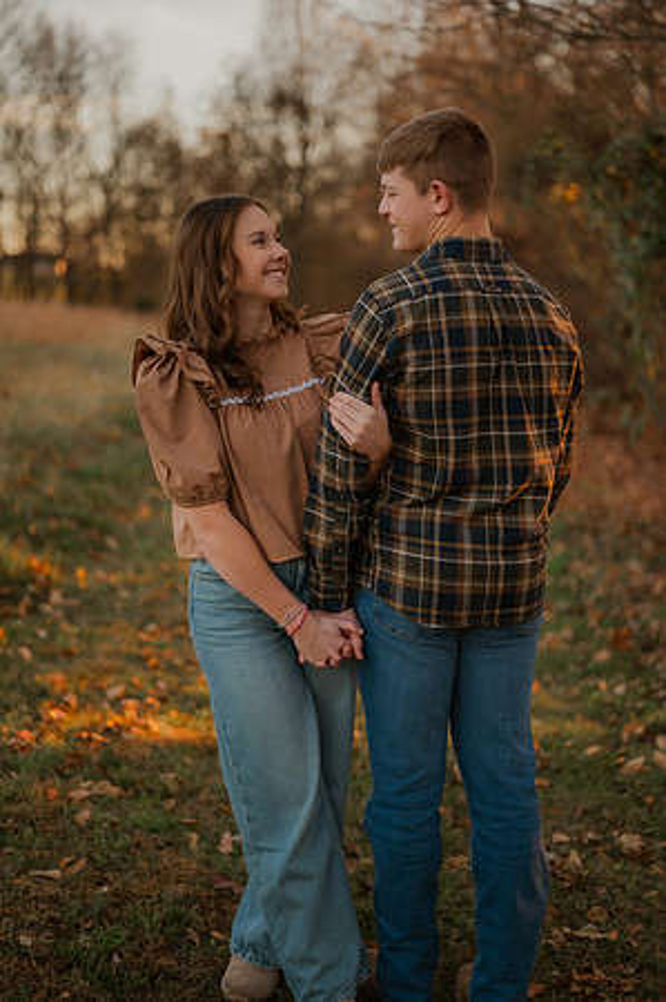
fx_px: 1391
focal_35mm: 50
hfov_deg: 26.9
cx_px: 333
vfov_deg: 39.6
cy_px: 501
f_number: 1.8
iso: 100
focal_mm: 50
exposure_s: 1/125
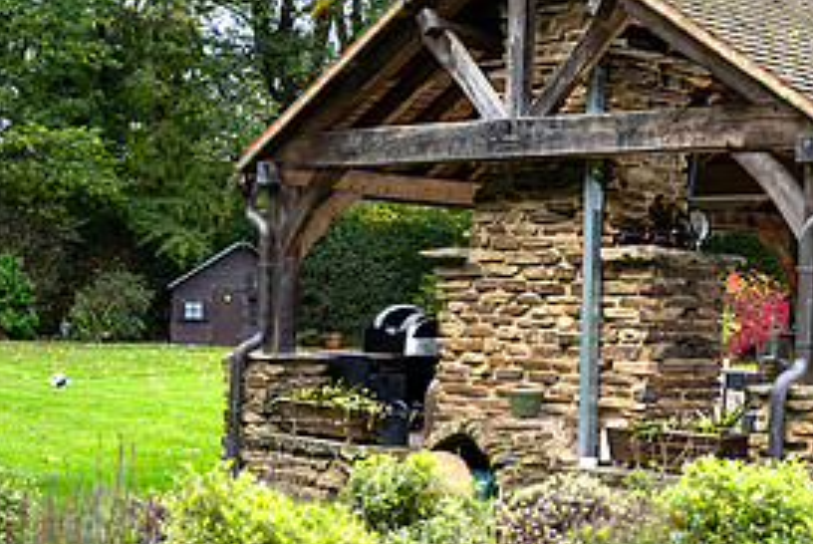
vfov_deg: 16.9
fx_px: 1831
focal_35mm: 81
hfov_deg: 24.2
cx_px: 765
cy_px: 262
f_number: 3.2
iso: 125
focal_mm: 38
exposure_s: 1/160
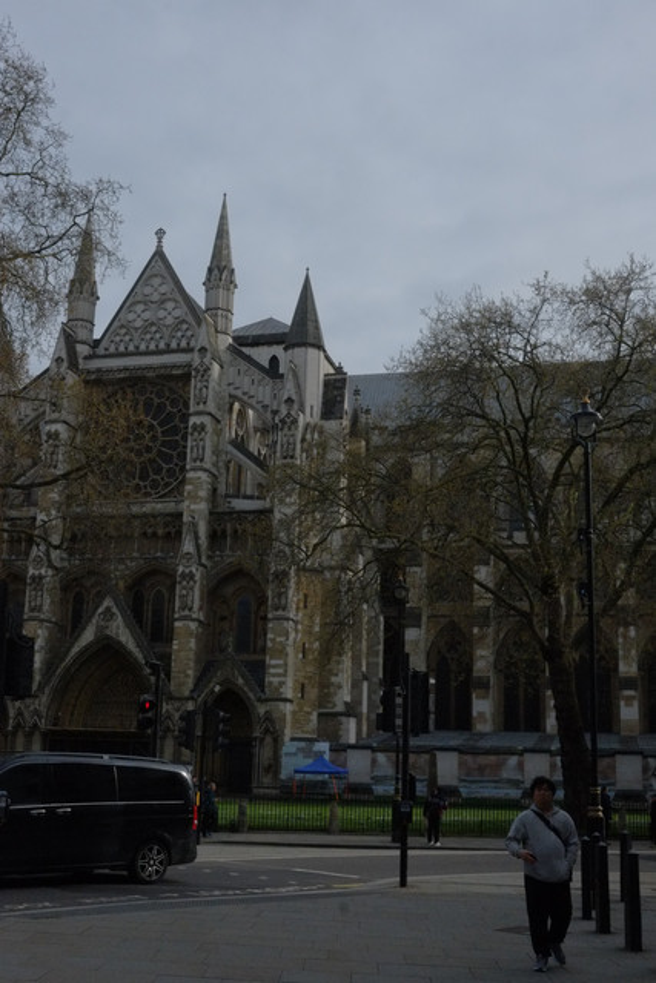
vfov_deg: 47.4
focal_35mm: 41
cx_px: 328
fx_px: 1120
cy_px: 492
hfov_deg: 32.6
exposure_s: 1/2200
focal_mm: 27
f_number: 16
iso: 3200
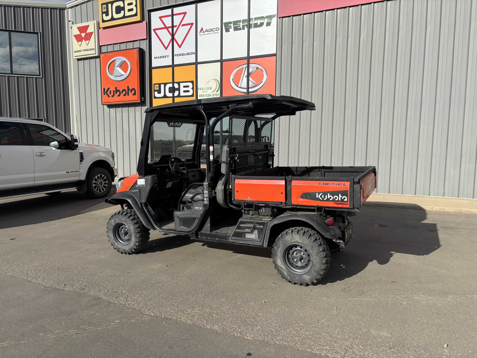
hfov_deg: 67.3
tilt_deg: -6.7
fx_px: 358
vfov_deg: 53.1
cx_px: 238
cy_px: 179
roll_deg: +2.0
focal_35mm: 26
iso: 50
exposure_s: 1/4854
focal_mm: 5.96
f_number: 1.6
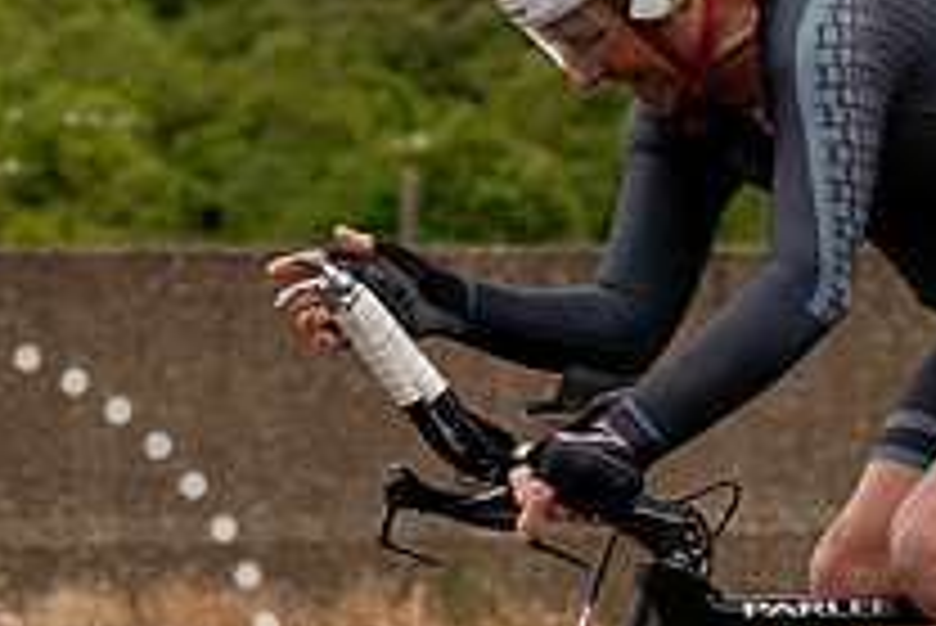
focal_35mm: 284
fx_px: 7389
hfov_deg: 7.2
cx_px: 1093
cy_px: 165
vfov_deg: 4.8
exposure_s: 1/1000
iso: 250
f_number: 3.5
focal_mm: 70
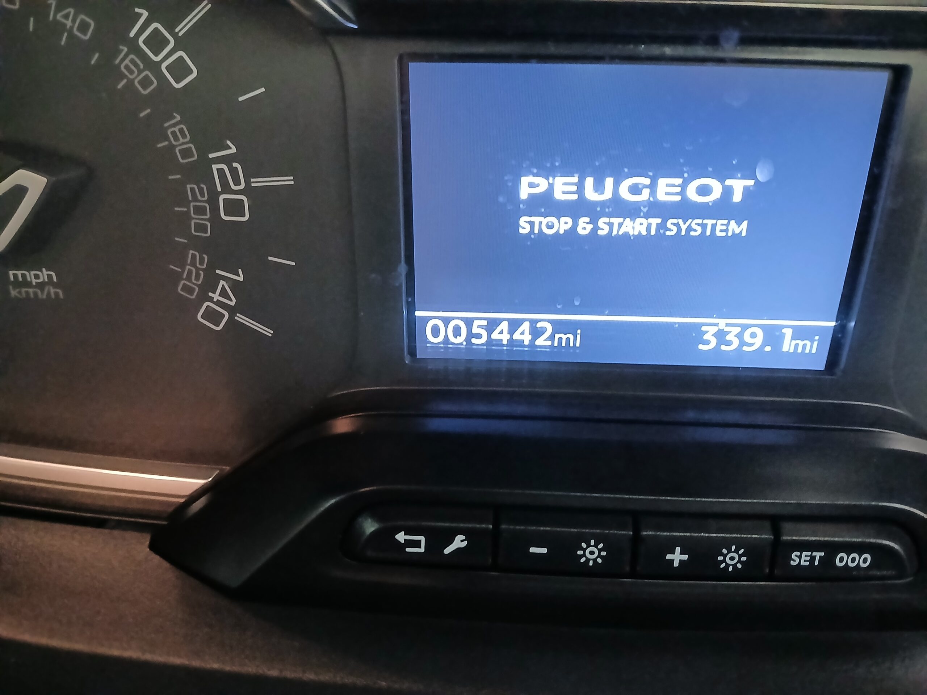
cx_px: 464
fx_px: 696
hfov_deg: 67.3
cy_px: 348
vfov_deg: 53.1
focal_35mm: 26
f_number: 1.8
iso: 1600
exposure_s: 1/16.7
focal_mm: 3.98
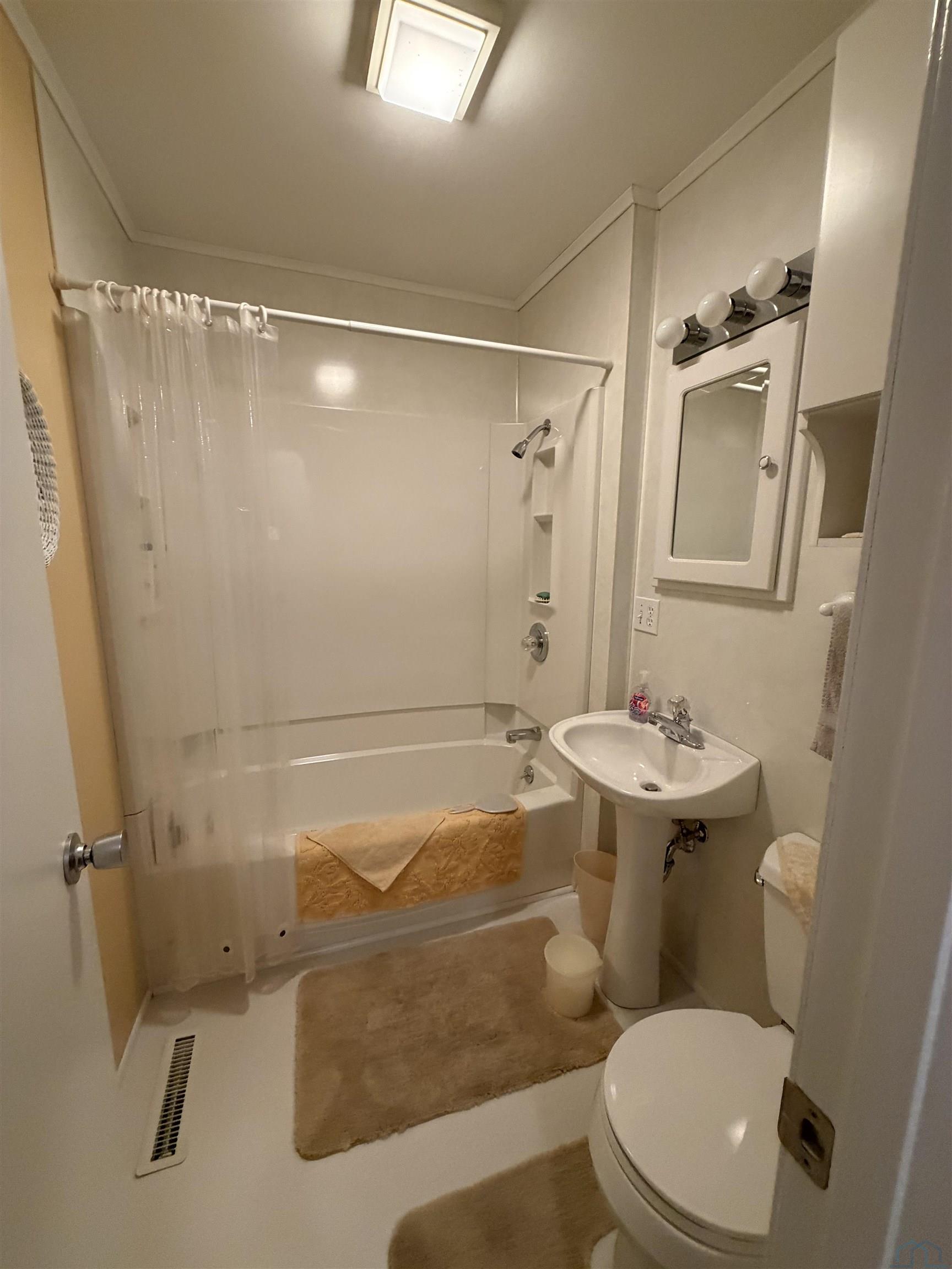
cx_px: 476
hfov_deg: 85.7
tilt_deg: -9.1
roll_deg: -0.5
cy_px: 634
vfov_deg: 102.1
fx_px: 513
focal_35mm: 14
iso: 500
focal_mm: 2.22
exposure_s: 1/60
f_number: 2.2
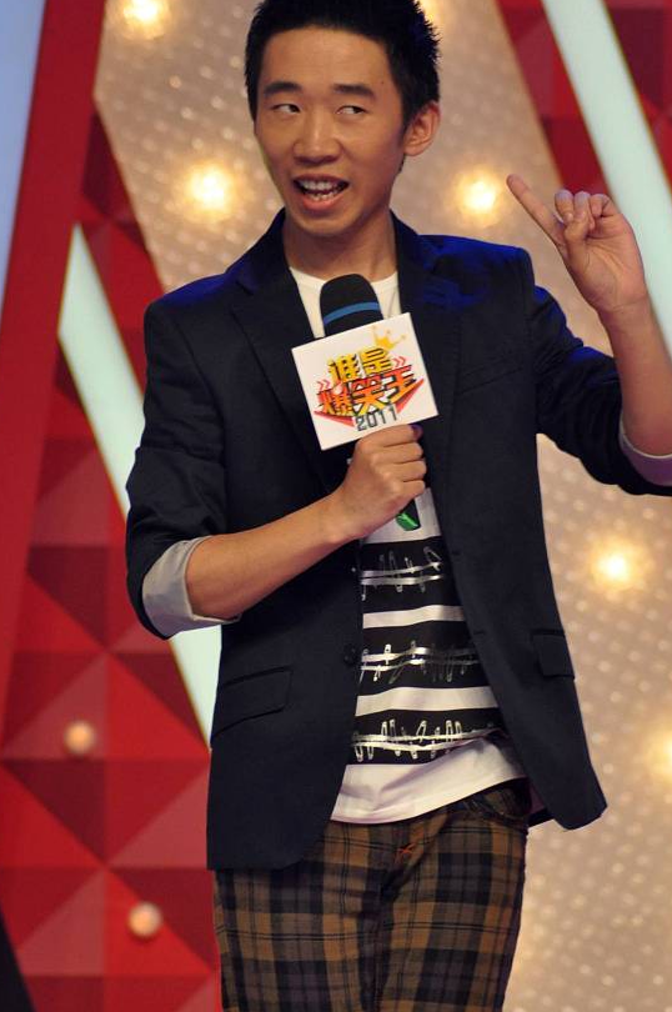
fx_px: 11228
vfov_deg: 5.2
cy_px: 543
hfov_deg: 3.4
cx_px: 362
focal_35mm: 400
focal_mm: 180
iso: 800
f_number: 4.8
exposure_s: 1/200
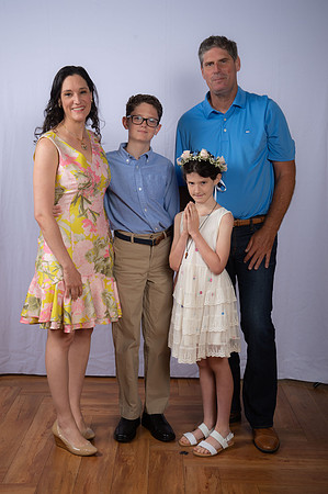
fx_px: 753
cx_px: 164
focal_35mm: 55
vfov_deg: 36.3
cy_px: 247
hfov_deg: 24.6
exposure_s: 1/160
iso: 250
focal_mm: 55
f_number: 8
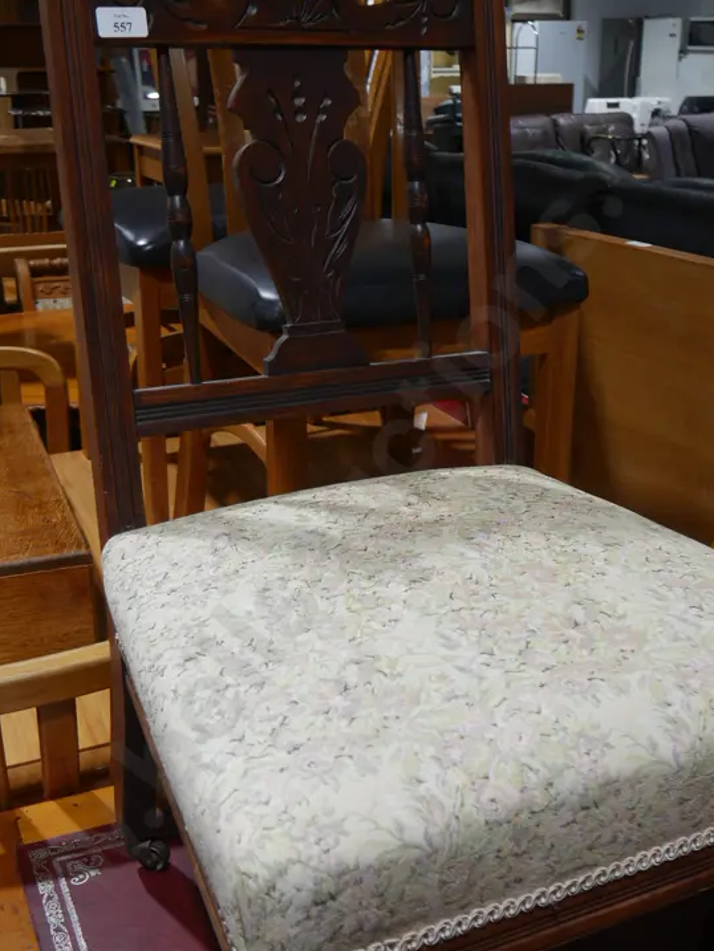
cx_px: 369
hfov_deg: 36.0
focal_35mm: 40
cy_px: 495
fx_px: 1100
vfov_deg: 46.8
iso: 200
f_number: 3.5
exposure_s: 1/80
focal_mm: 14
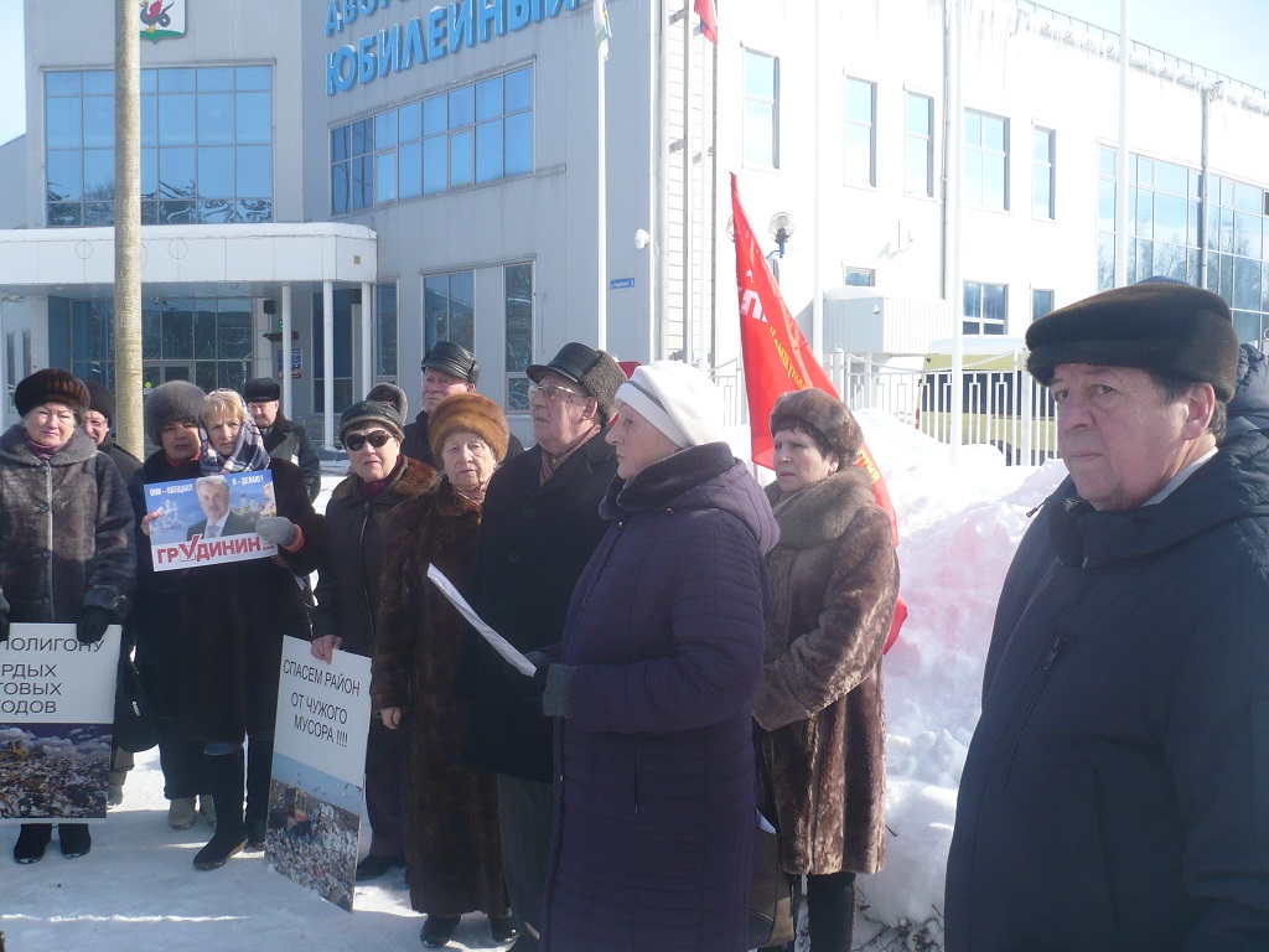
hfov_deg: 52.6
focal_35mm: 35
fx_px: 1283
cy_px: 476
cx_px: 634
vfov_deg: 40.7
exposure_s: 1/160
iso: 100
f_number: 8
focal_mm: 5.8
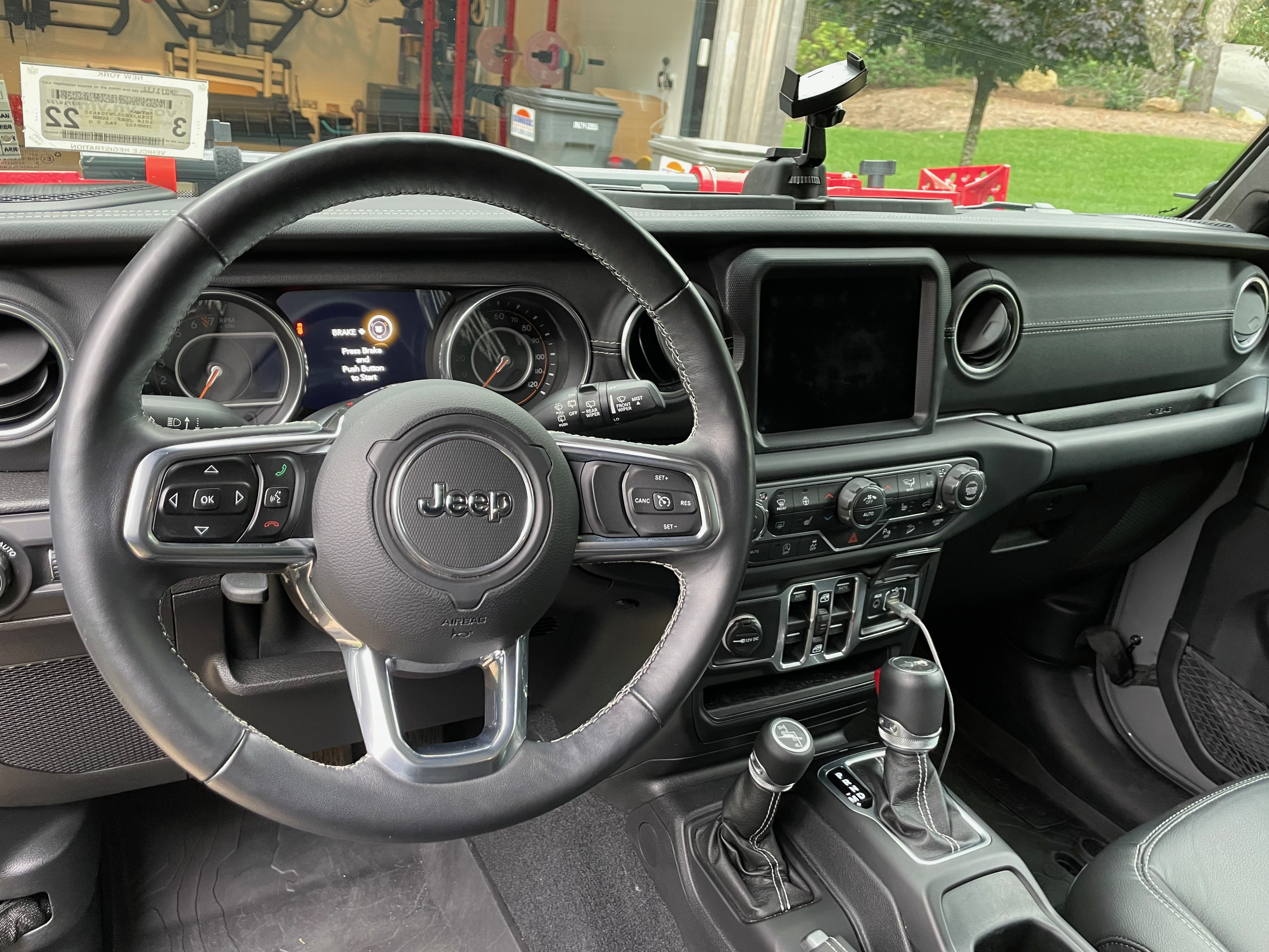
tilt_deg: -21.8
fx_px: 953
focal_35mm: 26
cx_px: 634
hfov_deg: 67.3
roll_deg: -6.9
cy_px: 476
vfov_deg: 53.1
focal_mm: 4.2
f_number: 1.6
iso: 200
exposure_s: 1/60
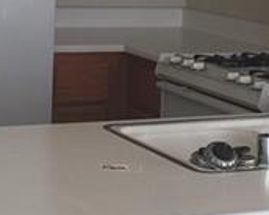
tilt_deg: -1.1
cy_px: -36
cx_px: 133
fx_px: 1049
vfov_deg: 11.5
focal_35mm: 132
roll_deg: -4.5
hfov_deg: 14.6
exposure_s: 1/40
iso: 32
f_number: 2.2
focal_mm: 4.15
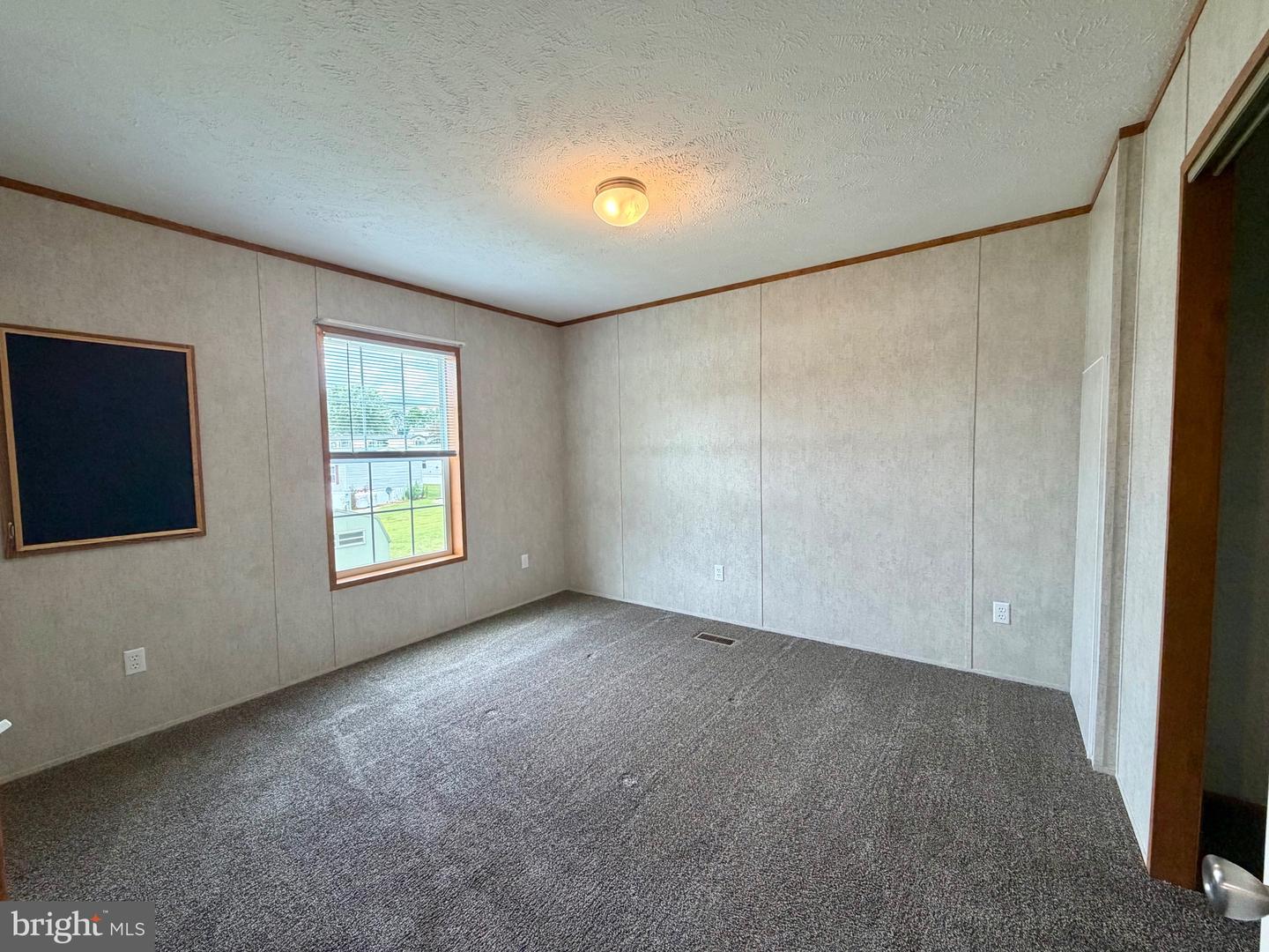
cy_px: 476
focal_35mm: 14
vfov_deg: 85.7
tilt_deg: -3.2
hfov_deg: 102.1
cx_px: 634
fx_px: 513
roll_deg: +0.4
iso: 250
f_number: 2.2
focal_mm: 2.22
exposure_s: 1/120
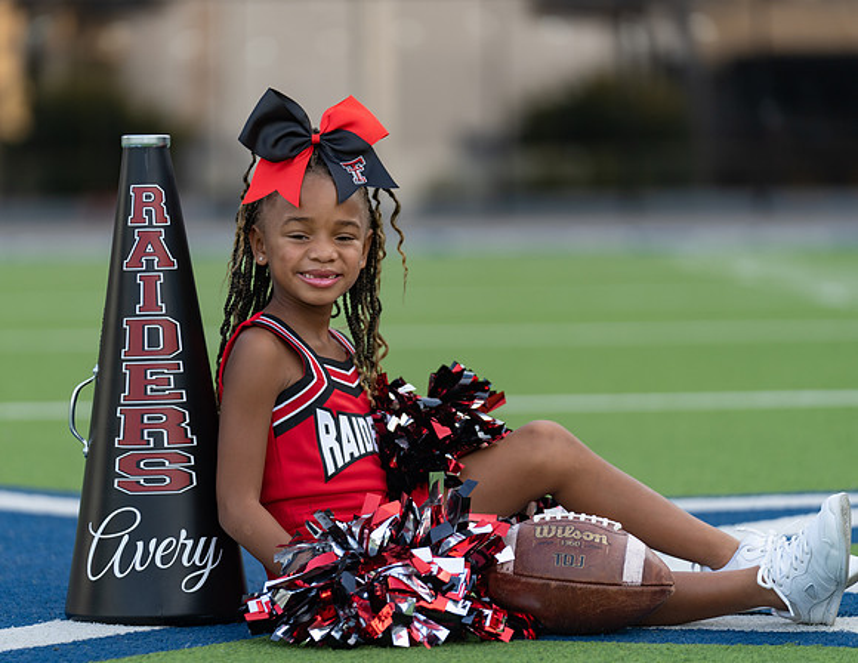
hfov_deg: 11.1
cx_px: 347
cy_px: 338
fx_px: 4406
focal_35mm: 176
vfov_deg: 8.6
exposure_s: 1/320
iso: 160
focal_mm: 154
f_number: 2.8
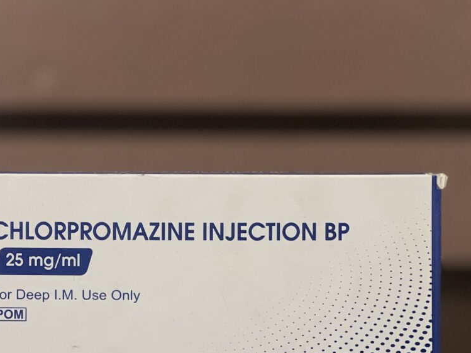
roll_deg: +0.2
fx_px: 2149
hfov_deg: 12.5
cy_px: 125
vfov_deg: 9.4
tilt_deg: -1.7
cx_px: 183
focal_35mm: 158
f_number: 2.8
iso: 200
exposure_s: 1/33
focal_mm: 9
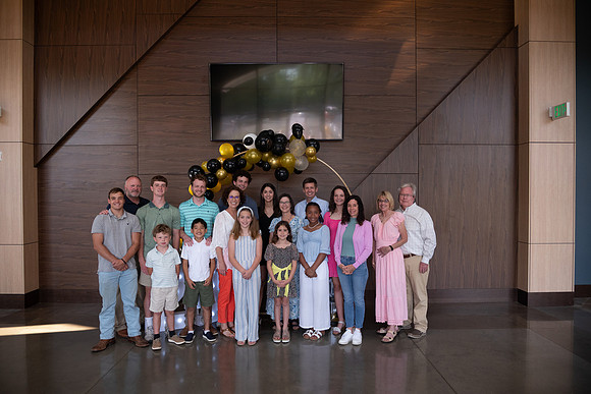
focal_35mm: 24
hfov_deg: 73.7
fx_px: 394
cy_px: 197
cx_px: 296
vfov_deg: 53.2
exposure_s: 1/200
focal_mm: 24
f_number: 4
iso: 1250
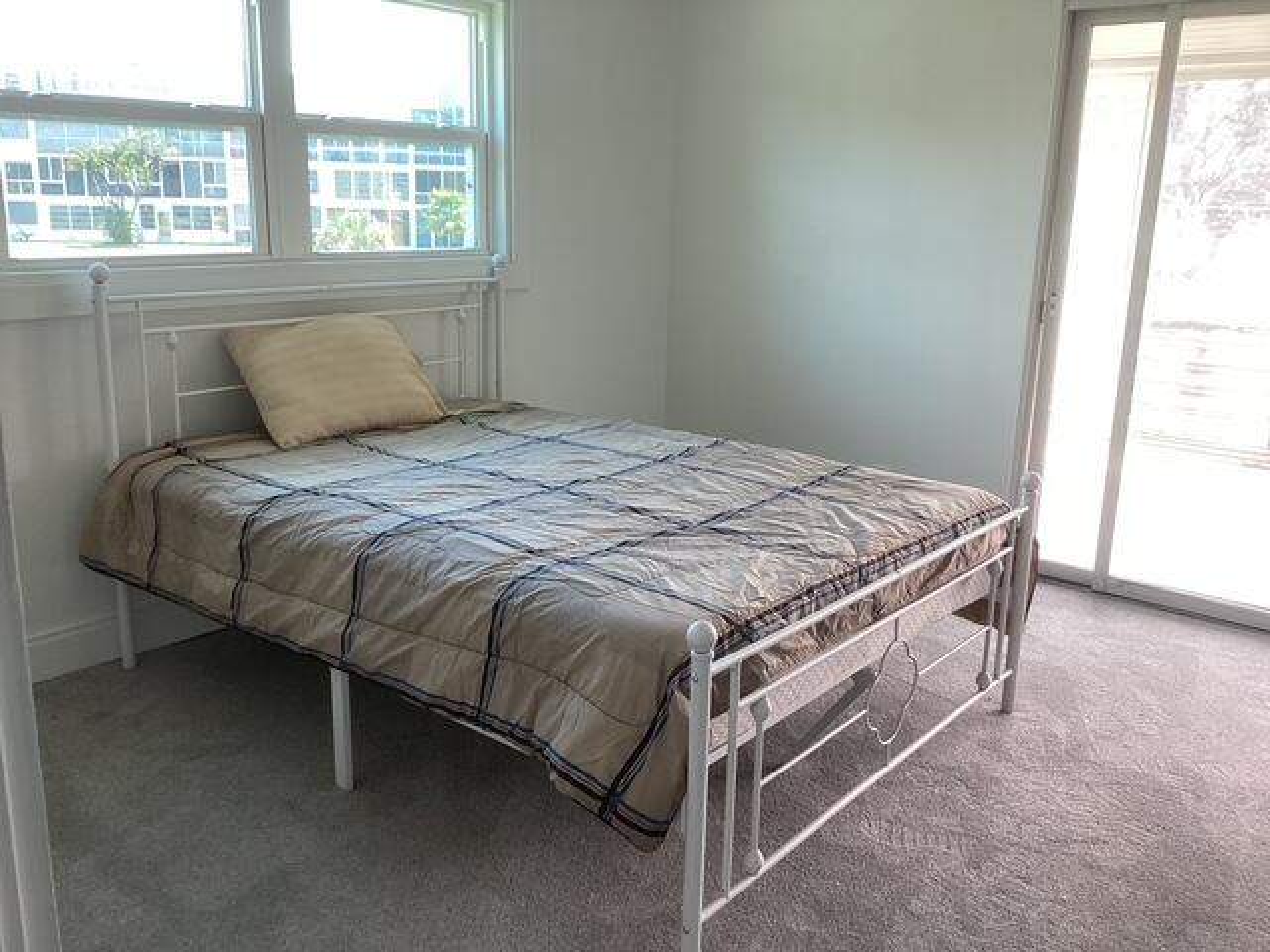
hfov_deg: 58.4
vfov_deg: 45.4
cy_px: 476
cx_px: 635
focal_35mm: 31
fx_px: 1137
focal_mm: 3.3
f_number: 2.4
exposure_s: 1/60
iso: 50
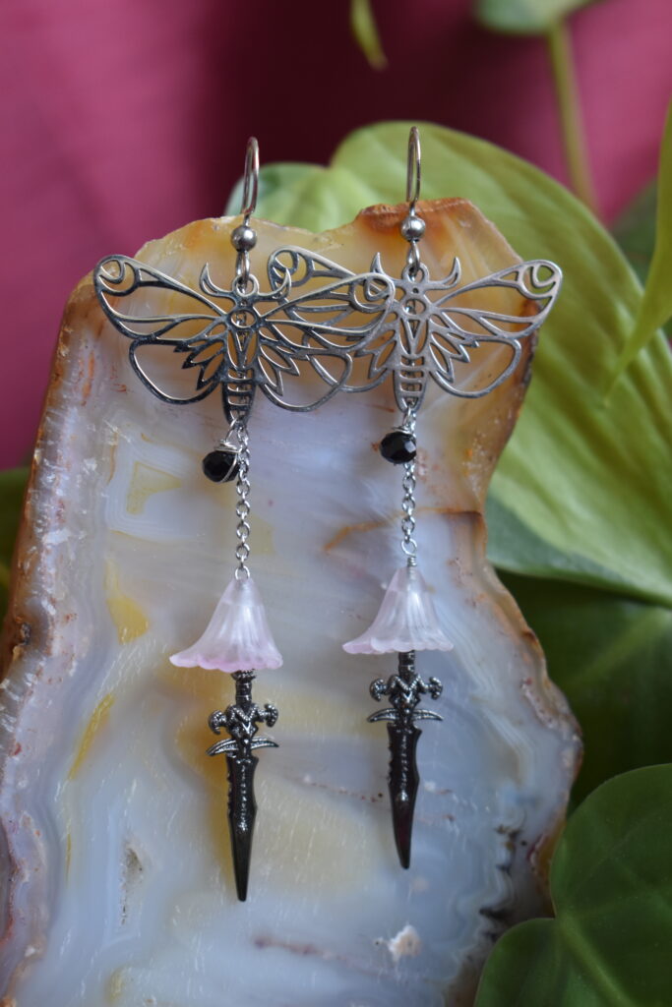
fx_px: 2015
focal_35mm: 72
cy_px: 504
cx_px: 336
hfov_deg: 18.9
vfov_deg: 28.1
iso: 400
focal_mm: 48
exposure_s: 1/60
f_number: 5.6
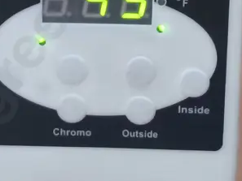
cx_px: 137
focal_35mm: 93
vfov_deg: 14.8
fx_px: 650
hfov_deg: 21.1
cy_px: -93
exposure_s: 1/24
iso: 640
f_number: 2
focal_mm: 2.87
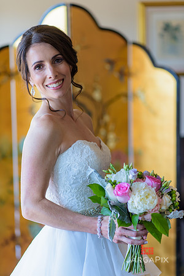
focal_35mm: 85
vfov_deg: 23.9
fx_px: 652
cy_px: 138
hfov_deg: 16.1
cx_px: 92
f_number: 2
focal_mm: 85
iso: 200
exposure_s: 1/200
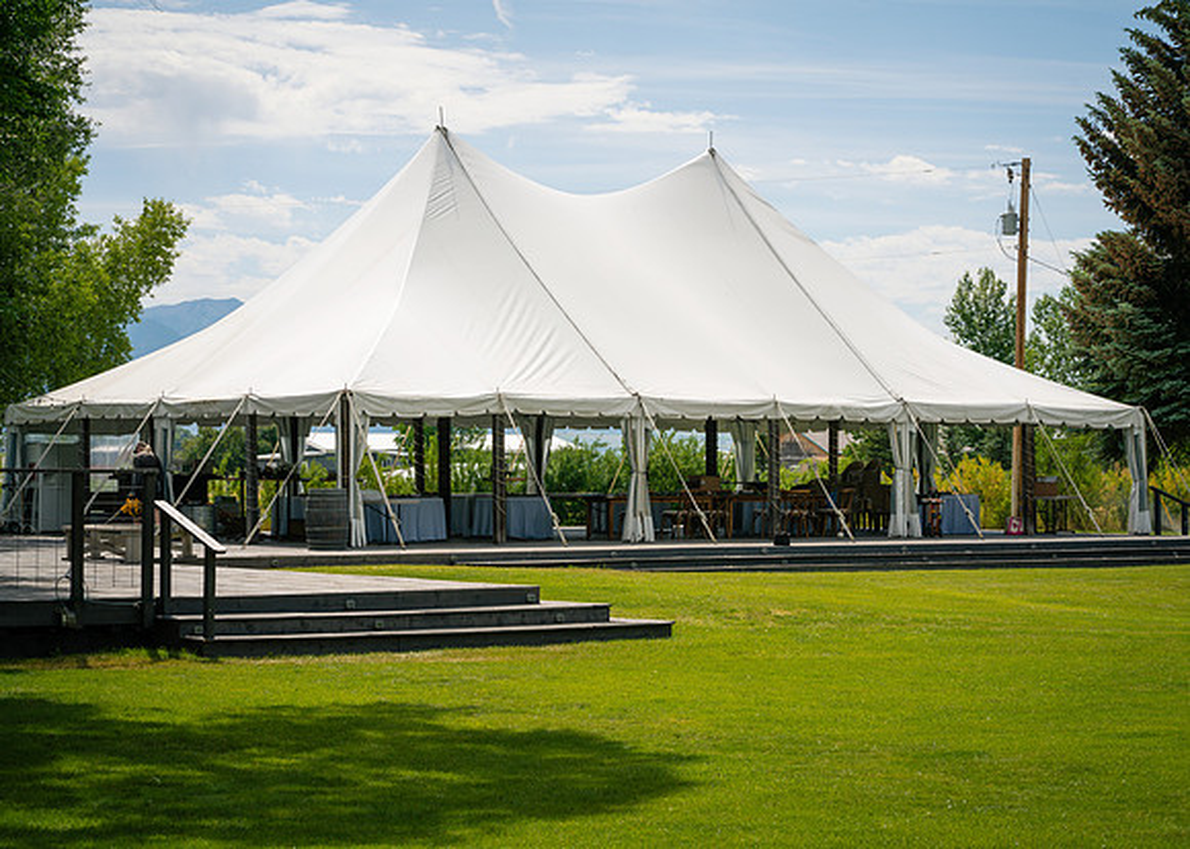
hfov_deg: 22.4
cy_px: 424
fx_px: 3008
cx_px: 619
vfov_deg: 16.1
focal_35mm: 89
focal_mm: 85
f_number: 10
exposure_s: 1/250
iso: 100
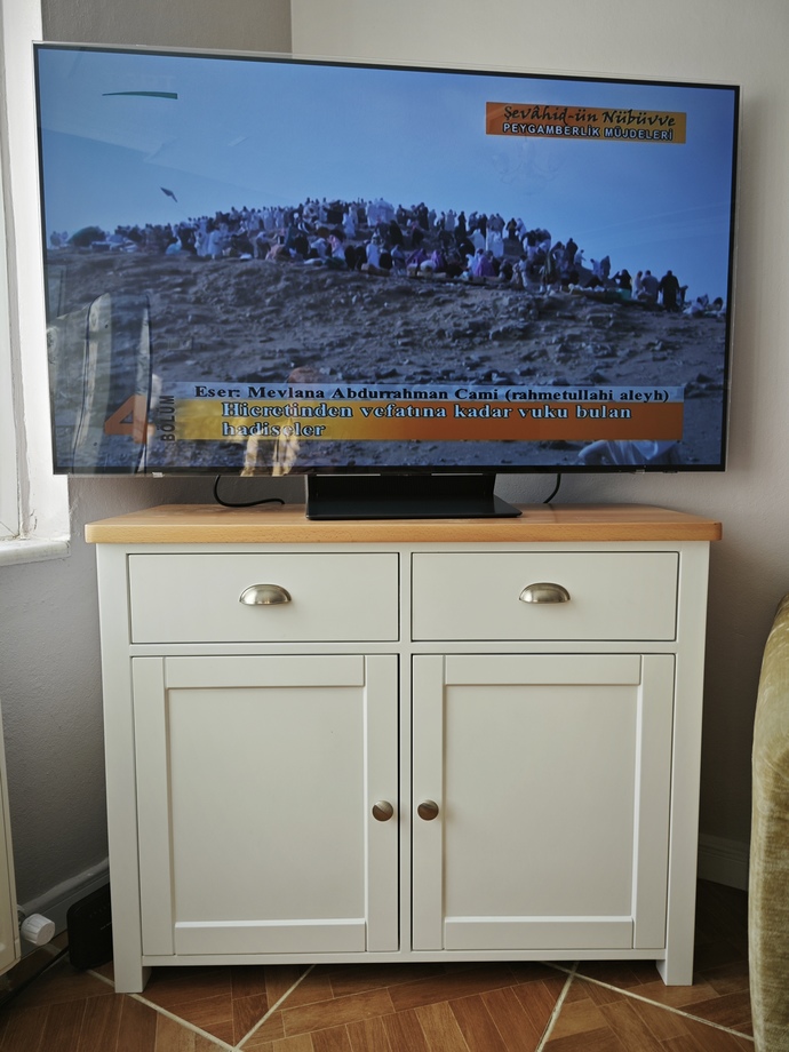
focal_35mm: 23
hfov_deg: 58.9
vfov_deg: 73.9
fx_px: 699
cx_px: 394
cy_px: 526
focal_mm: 5.43
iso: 50
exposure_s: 1/218
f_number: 1.8
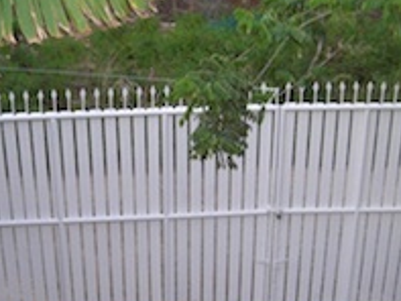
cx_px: 149
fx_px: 846
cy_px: 193
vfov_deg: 20.1
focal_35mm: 73
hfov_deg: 26.6
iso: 800
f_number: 2.7
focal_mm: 6.2
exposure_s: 1/20
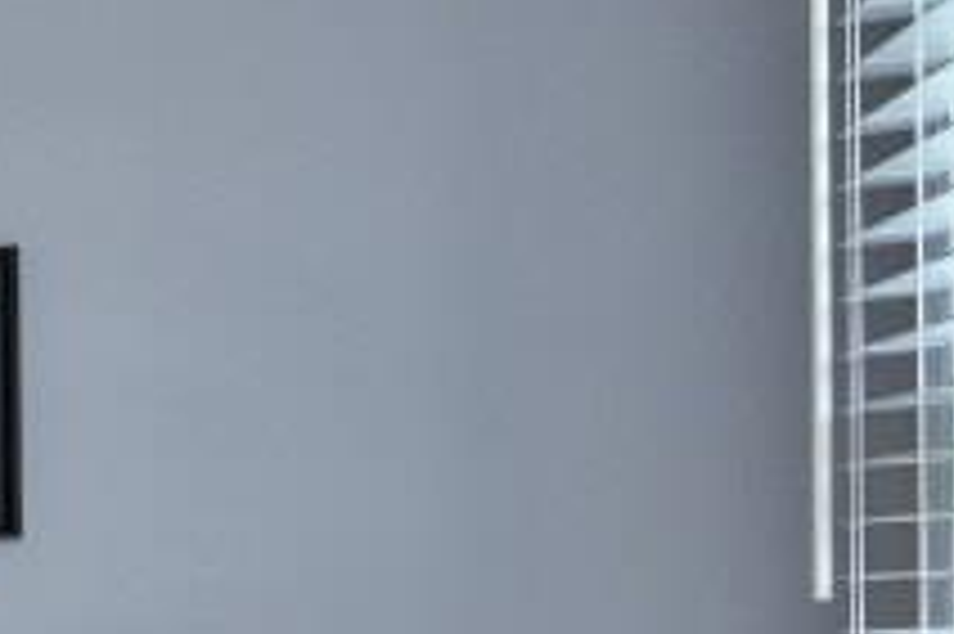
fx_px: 2621
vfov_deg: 13.6
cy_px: 621
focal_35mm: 99
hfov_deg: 11.0
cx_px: -2016
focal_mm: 14
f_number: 4
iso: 320
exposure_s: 1/60
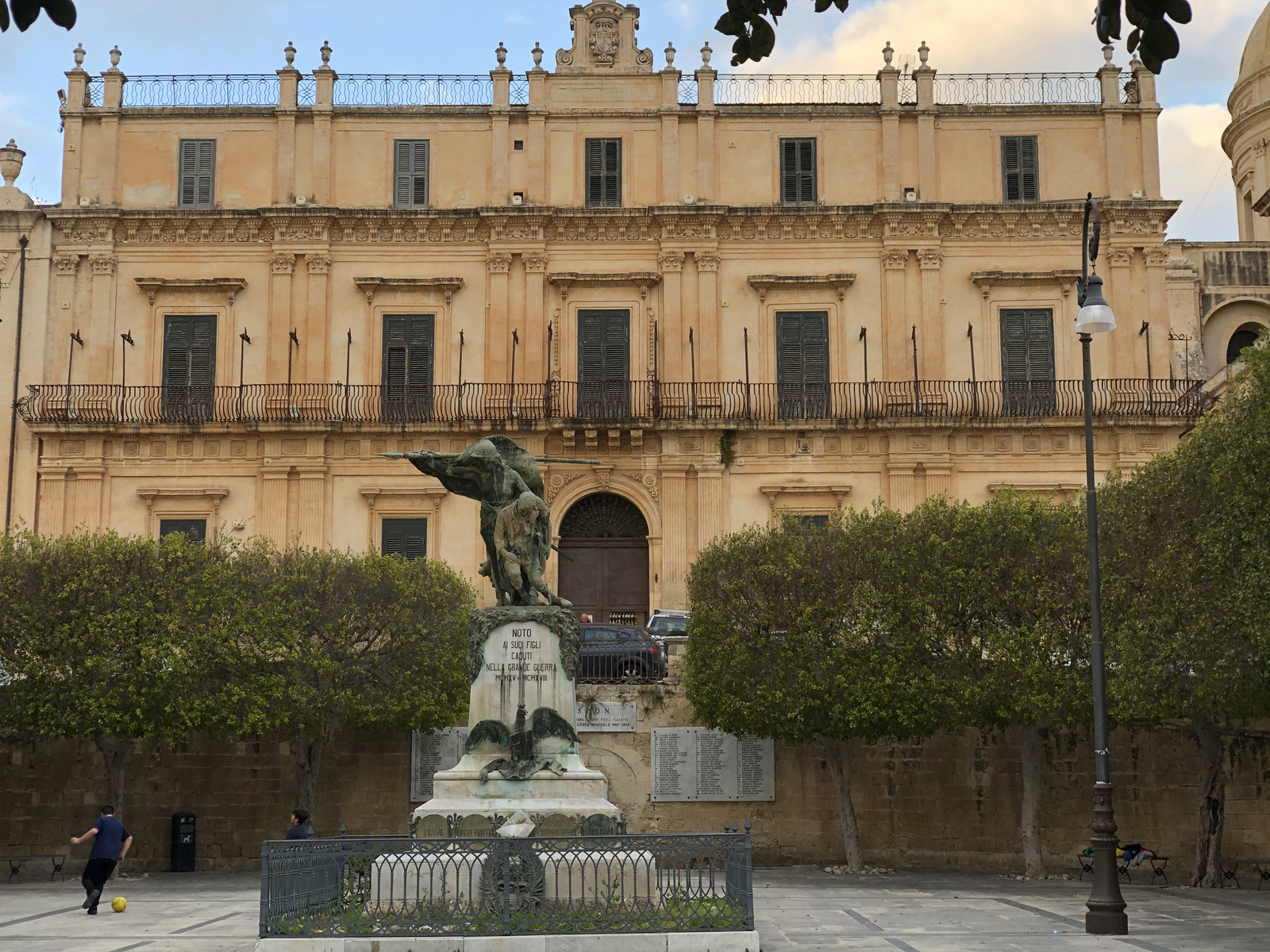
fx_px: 1908
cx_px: 635
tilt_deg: +10.5
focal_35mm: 52
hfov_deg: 36.8
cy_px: 476
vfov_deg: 28.0
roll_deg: +1.2
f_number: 2.4
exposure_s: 1/120
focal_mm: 6
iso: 16
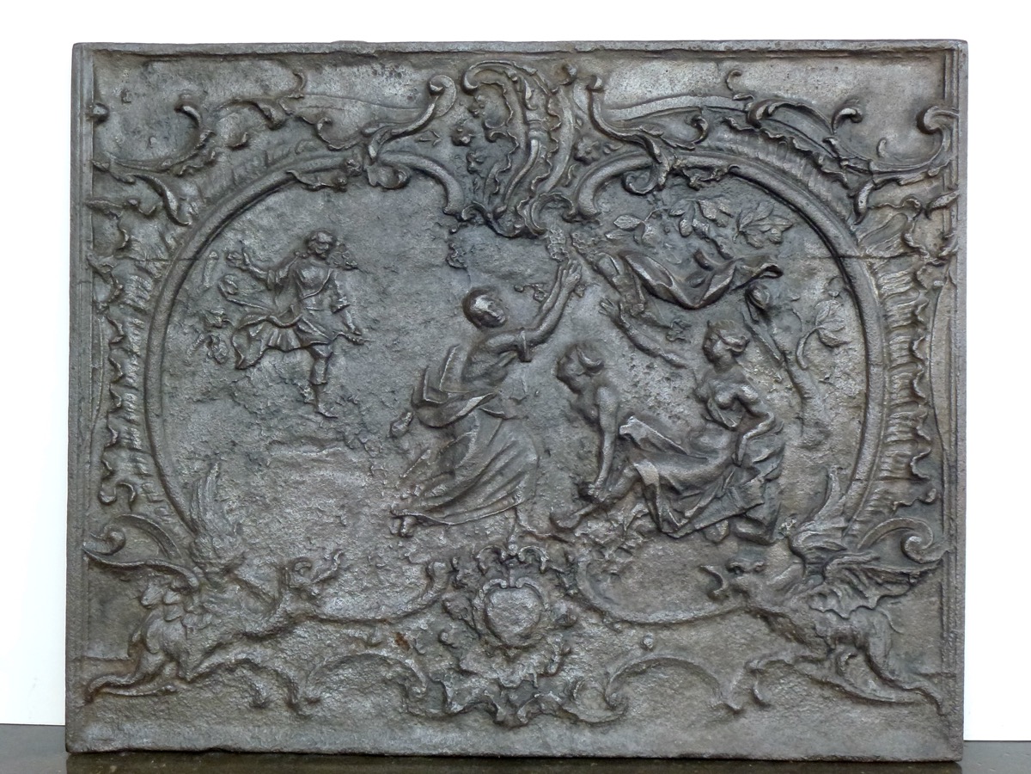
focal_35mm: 49
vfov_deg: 29.7
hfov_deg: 38.9
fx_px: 1459
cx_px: 516
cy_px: 387
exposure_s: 1/80
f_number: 4.1
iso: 320
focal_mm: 8.7
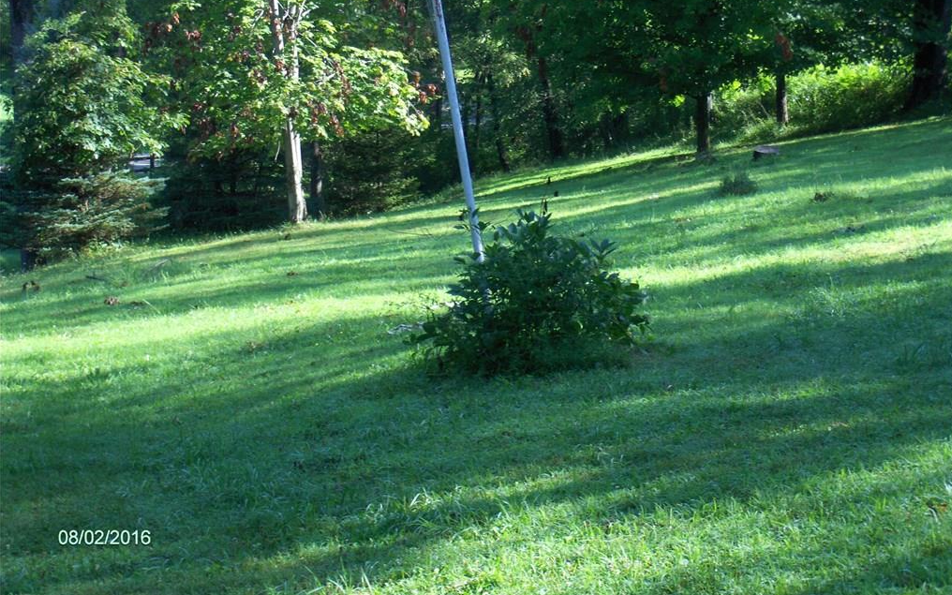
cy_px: 257
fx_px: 2439
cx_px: 479
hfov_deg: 22.1
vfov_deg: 13.9
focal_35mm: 94
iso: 200
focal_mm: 19.1
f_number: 4.4
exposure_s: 1/132
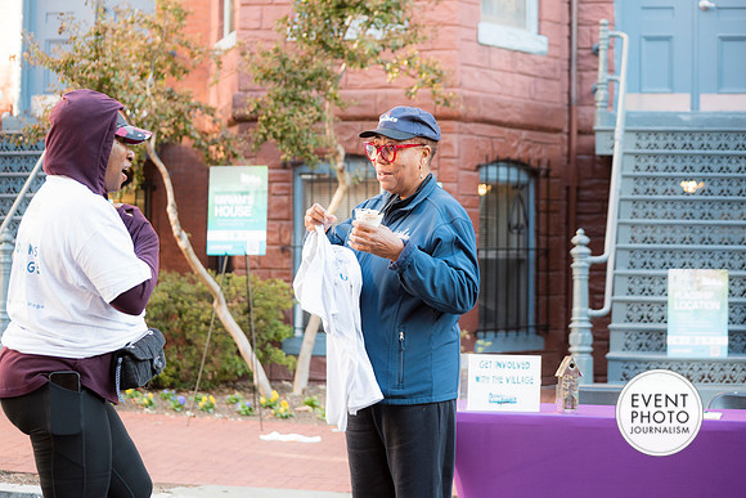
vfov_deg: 19.5
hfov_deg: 28.8
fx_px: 1451
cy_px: 249
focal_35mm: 70
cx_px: 373
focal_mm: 70
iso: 800
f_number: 4
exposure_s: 1/200
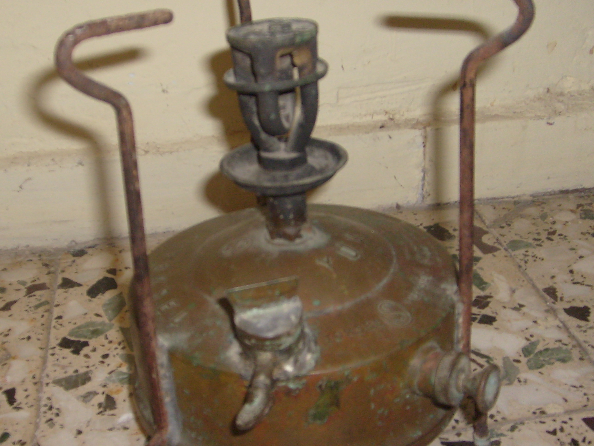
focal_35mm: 48
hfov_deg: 39.6
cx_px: 272
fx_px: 824
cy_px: 243
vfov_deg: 30.3
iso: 100
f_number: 2.8
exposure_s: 1/45
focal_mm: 5.8
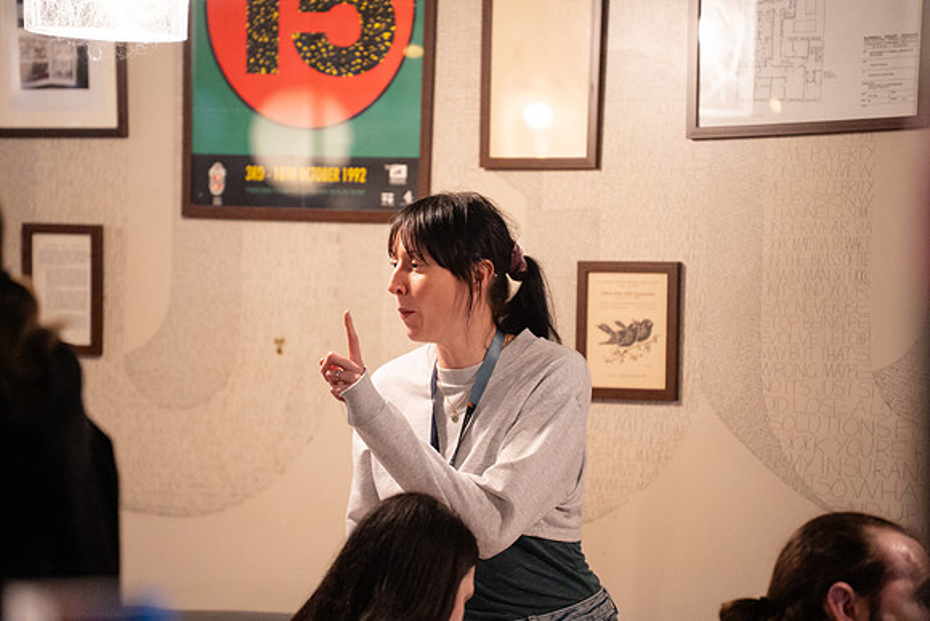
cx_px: 465
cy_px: 310
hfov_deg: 11.4
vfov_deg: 7.6
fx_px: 4651
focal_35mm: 180
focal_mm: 180
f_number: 2.8
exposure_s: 1/200
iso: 5000
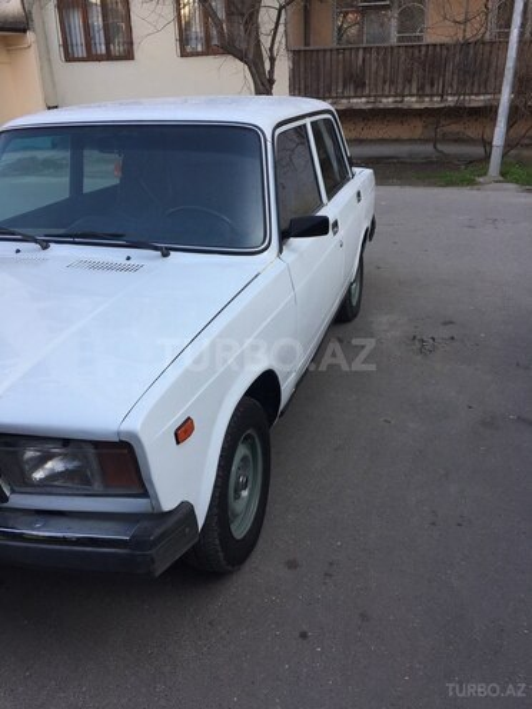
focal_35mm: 29
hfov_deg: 48.2
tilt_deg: -22.8
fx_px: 594
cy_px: 354
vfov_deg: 61.7
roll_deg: +1.5
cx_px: 266
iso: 32
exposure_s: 1/373
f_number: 2.2
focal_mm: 4.15
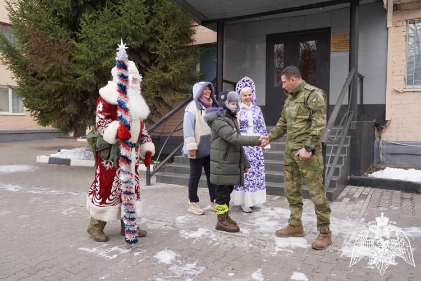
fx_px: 351
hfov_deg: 61.9
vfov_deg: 43.6
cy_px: 140
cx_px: 210
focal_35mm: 30
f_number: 4
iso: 250
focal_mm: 30
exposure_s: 1/160
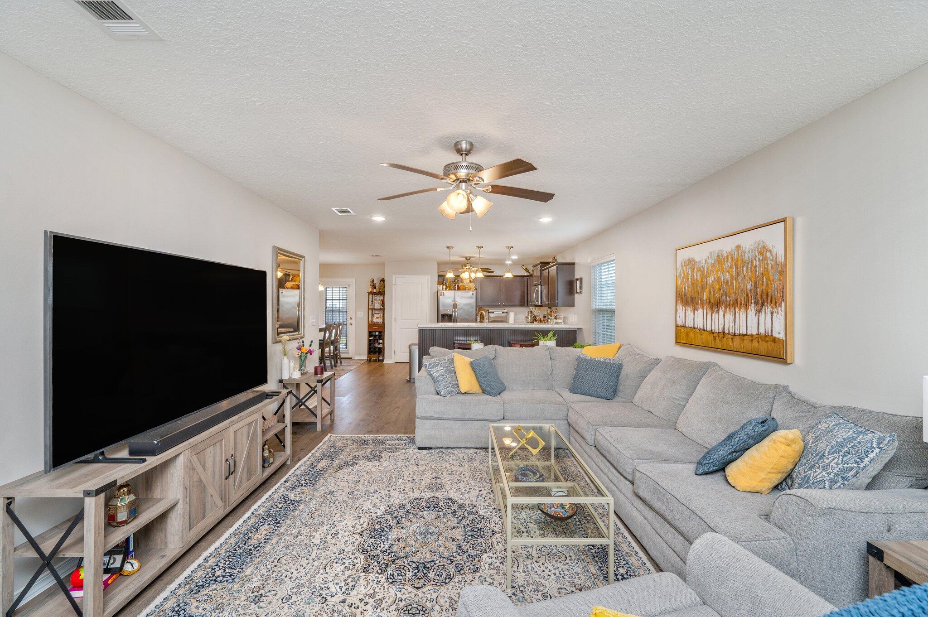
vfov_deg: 81.1
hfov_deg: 104.3
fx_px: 361
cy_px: 308
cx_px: 464
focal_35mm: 14
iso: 640
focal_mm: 14
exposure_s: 1/50
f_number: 7.1
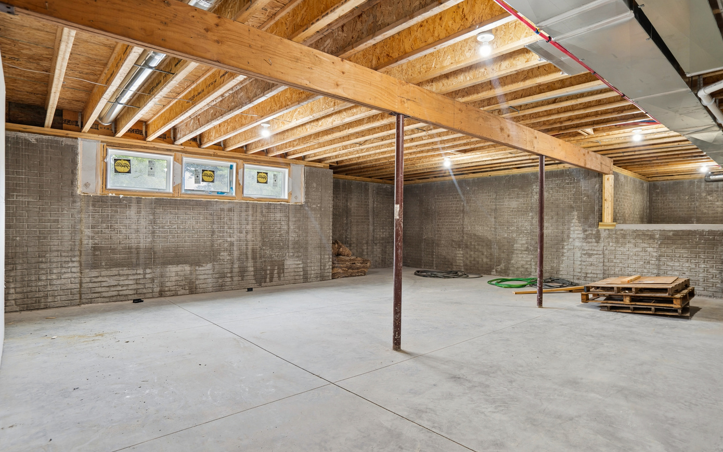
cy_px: 230
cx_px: 393
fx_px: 374
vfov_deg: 62.2
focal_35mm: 19
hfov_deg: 87.8
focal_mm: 16
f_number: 4
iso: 125
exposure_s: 1/4
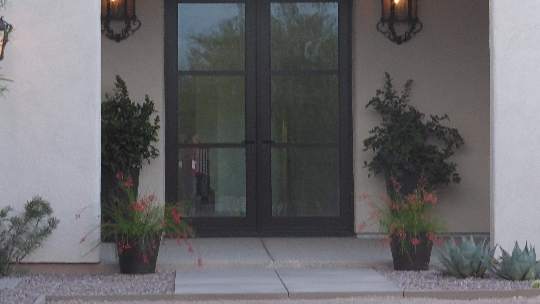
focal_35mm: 143
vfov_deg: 8.5
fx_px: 2047
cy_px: 75
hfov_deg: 15.0
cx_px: 225
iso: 400
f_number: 5.3
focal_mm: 19.4
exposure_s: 1/80
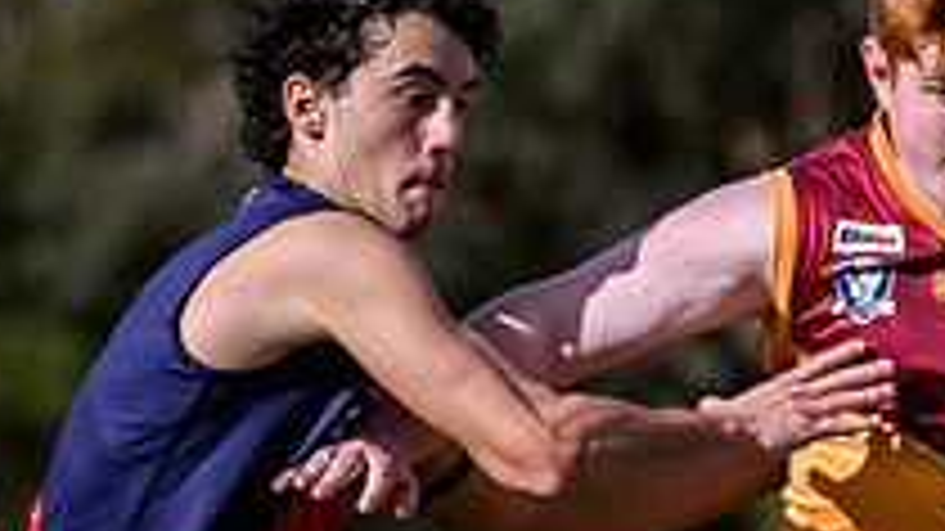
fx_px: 29185
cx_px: 1466
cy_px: 1126
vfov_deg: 1.0
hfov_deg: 1.9
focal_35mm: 1165
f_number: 2.8
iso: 140
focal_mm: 135
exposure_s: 1/3200
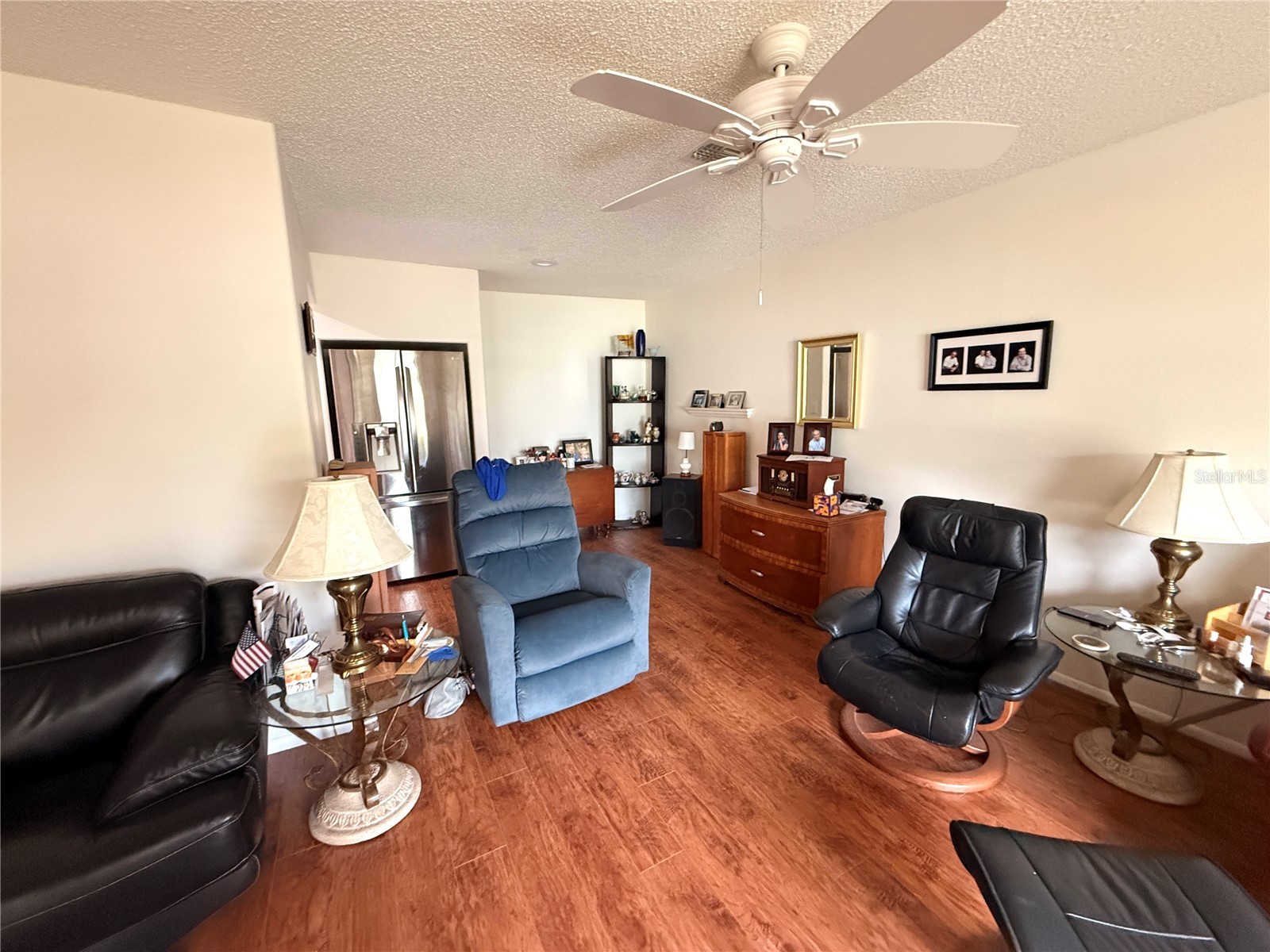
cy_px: 476
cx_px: 635
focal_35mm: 14
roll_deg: +2.1
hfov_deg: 102.1
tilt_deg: -8.9
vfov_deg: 85.7
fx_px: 514
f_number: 2.2
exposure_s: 1/60
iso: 640
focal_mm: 2.22
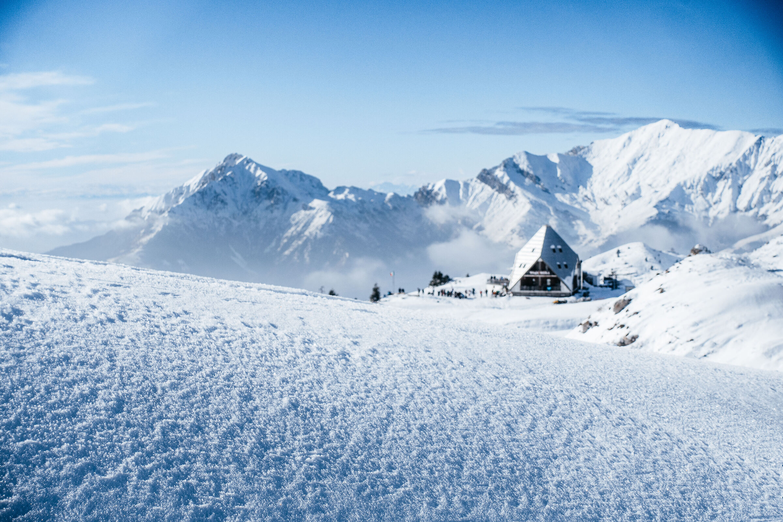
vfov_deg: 19.5
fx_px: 1522
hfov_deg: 28.8
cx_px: 392
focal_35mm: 70
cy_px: 261
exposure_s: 1/200
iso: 125
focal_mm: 25.7
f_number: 5.6
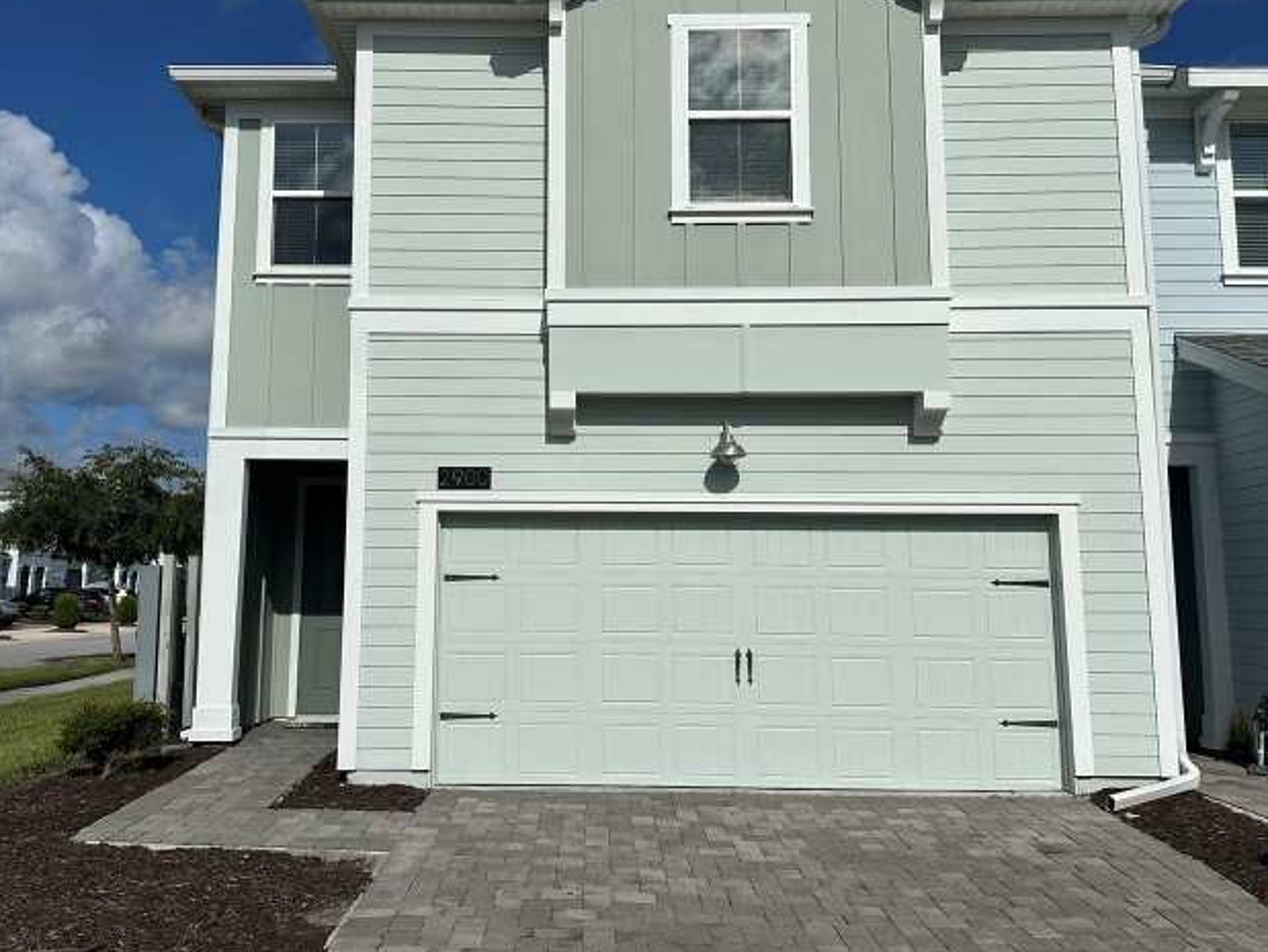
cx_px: 569
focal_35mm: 31
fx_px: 1136
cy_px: 428
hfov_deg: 58.2
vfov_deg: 45.4
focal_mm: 6.86
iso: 80
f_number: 1.78
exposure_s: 1/18519
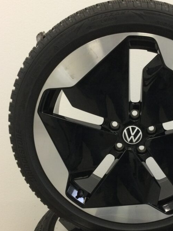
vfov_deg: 39.5
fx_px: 320
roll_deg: +4.2
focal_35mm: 48
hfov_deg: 29.8
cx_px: 127
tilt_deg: -17.7
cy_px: 139
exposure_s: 1/33
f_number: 2.4
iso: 125
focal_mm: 3.3
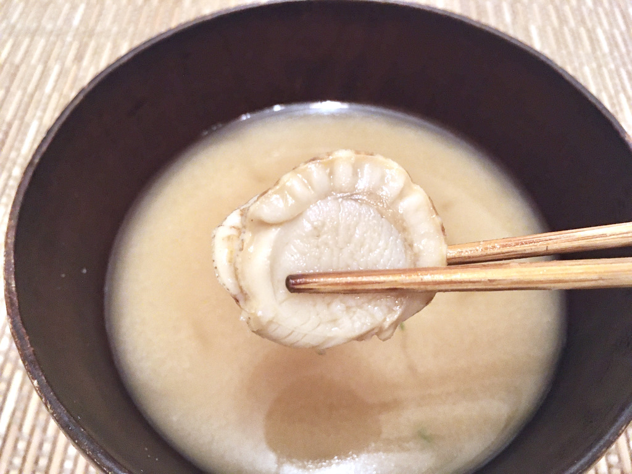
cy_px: 237
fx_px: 529
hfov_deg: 61.7
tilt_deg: -57.6
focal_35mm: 29
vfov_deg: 48.2
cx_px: 316
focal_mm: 4.15
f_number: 2.2
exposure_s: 1/17
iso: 200
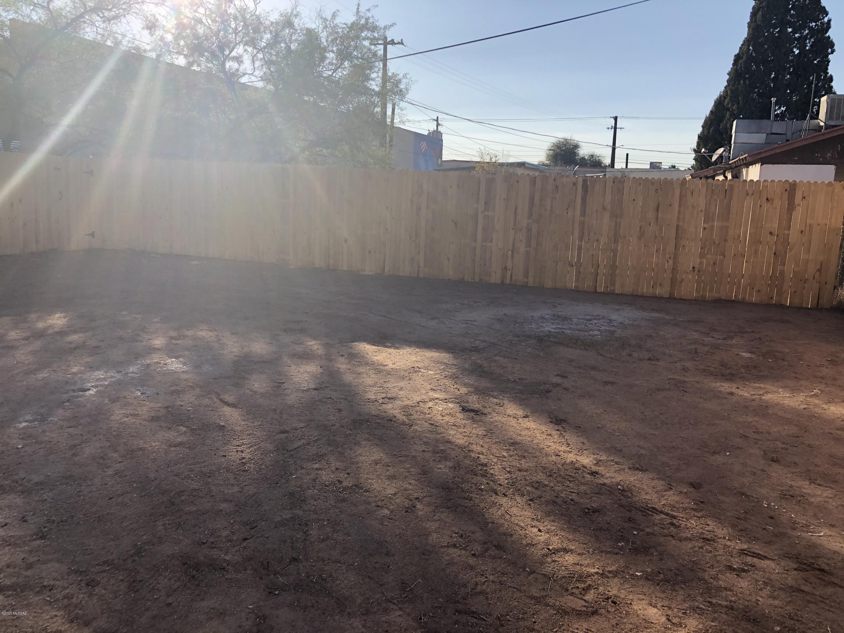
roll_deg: -0.2
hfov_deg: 63.4
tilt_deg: -11.0
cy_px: 316
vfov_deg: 49.7
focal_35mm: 28
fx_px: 683
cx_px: 422
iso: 20
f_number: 1.8
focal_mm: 3.99
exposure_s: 1/1845
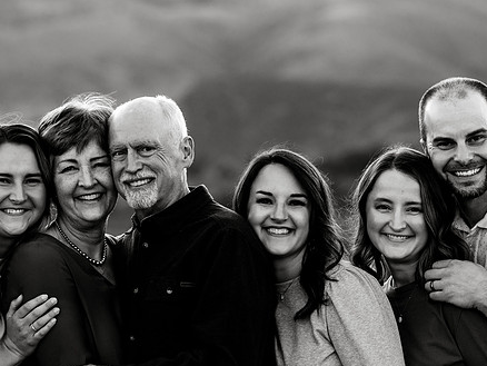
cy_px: 214
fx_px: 2984
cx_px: 251
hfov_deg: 9.3
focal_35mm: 212
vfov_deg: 7.0
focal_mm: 148
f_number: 4.5
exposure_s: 1/160
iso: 500
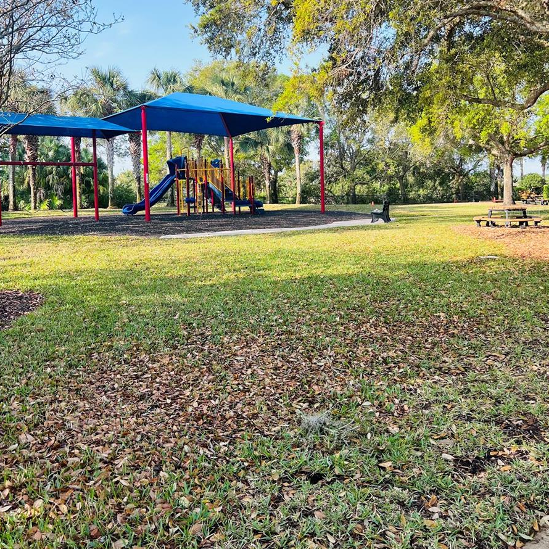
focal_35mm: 31
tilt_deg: -0.2
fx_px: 556
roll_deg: +1.8
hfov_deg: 52.5
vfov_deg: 52.1
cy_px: 212
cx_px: 272
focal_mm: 5.7
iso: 50
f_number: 1.5
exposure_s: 1/1147
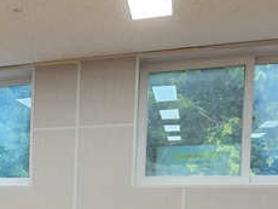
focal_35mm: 70
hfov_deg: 24.0
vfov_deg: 20.2
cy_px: 223
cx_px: -92
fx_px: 563
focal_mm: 5.4
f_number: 1.8
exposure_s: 1/180
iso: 200
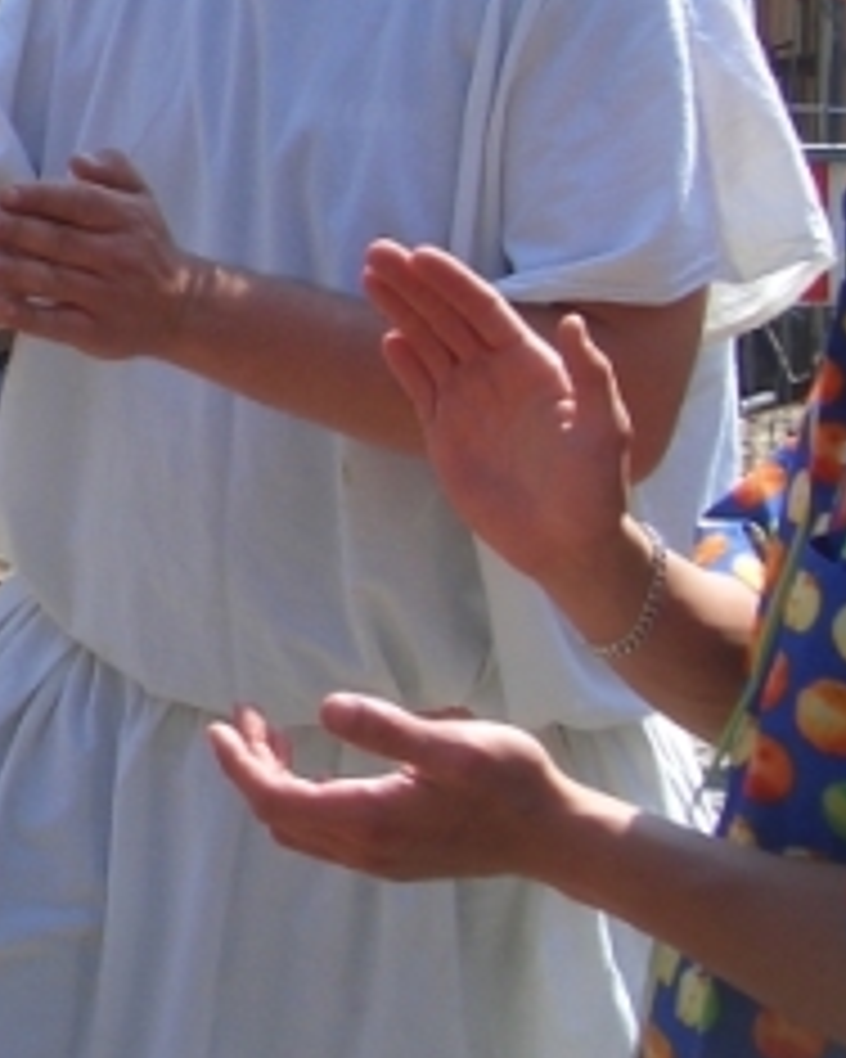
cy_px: 239
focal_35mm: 93
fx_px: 2911
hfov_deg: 15.3
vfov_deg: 20.4
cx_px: -410
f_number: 4.3
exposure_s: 1/320
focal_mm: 5.8
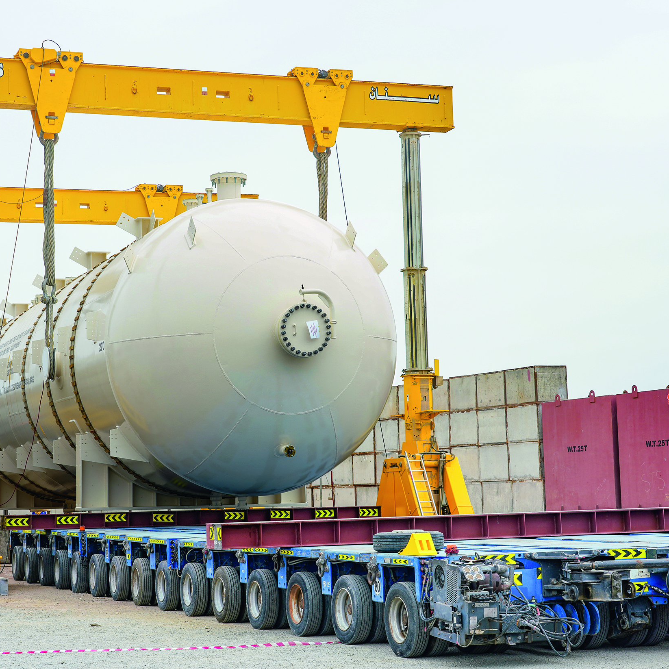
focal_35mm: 73
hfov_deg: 23.6
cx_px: 277
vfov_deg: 23.7
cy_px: 335
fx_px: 1596
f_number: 9
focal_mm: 57
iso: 200
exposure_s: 1/200
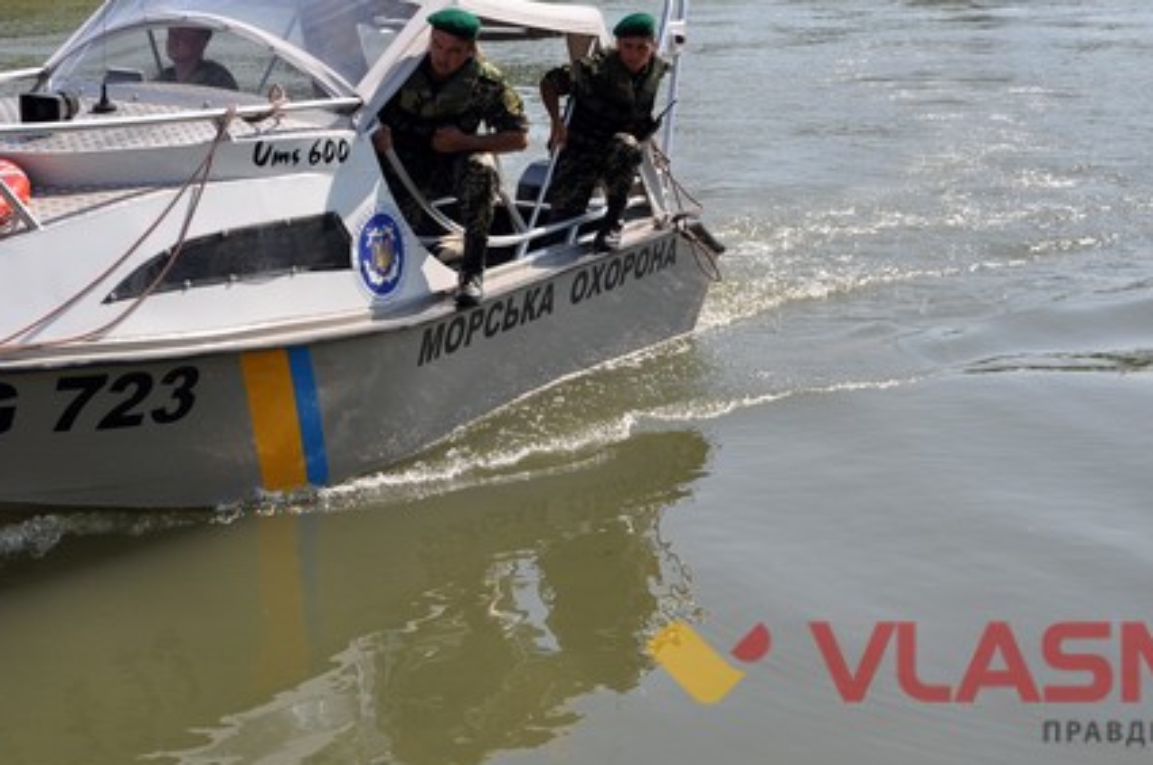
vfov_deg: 21.7
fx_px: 1977
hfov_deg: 32.3
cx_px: 393
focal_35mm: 62
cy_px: 194
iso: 250
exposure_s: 1/1600
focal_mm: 25
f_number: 5.6
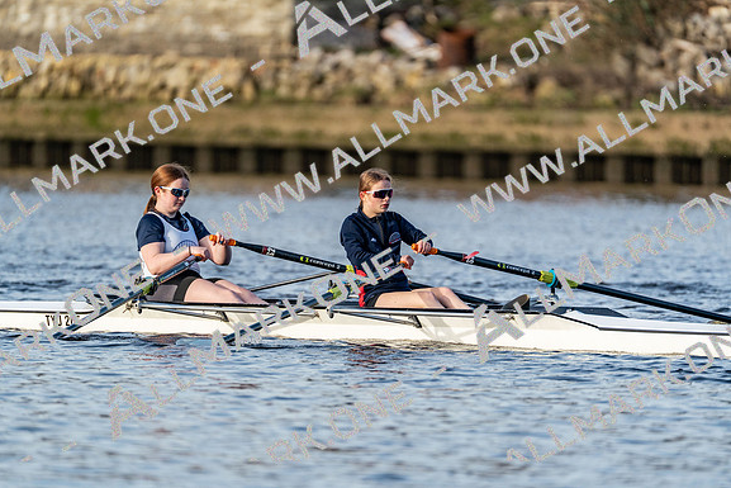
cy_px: 244
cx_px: 365
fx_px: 12247
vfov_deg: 2.3
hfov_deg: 3.4
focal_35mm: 603
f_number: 6.3
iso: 1000
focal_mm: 600
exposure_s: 1/2000
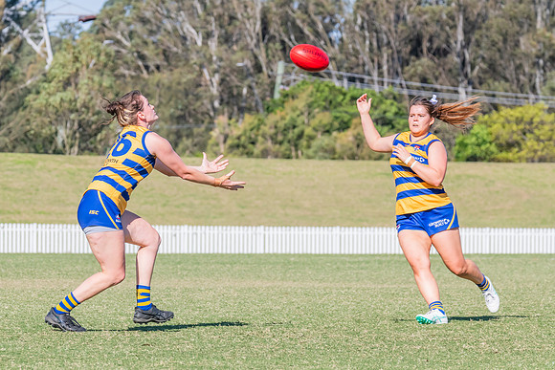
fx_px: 4510
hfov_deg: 7.0
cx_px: 189
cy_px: 161
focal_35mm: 293
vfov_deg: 4.7
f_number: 11
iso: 800
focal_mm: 220
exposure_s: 1/1250
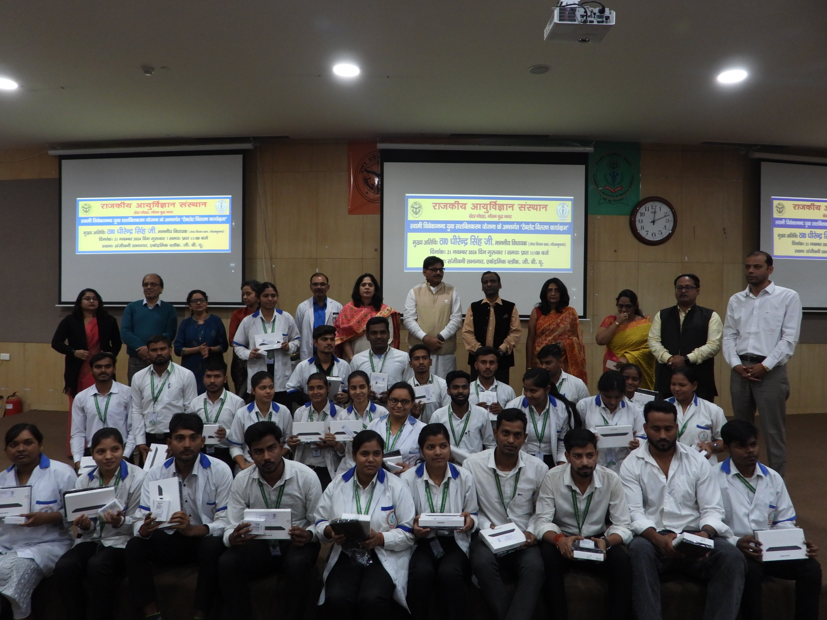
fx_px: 573
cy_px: 310
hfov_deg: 71.6
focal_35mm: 24
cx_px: 414
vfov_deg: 56.8
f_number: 2.8
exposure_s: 1/30
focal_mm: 4.3
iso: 200
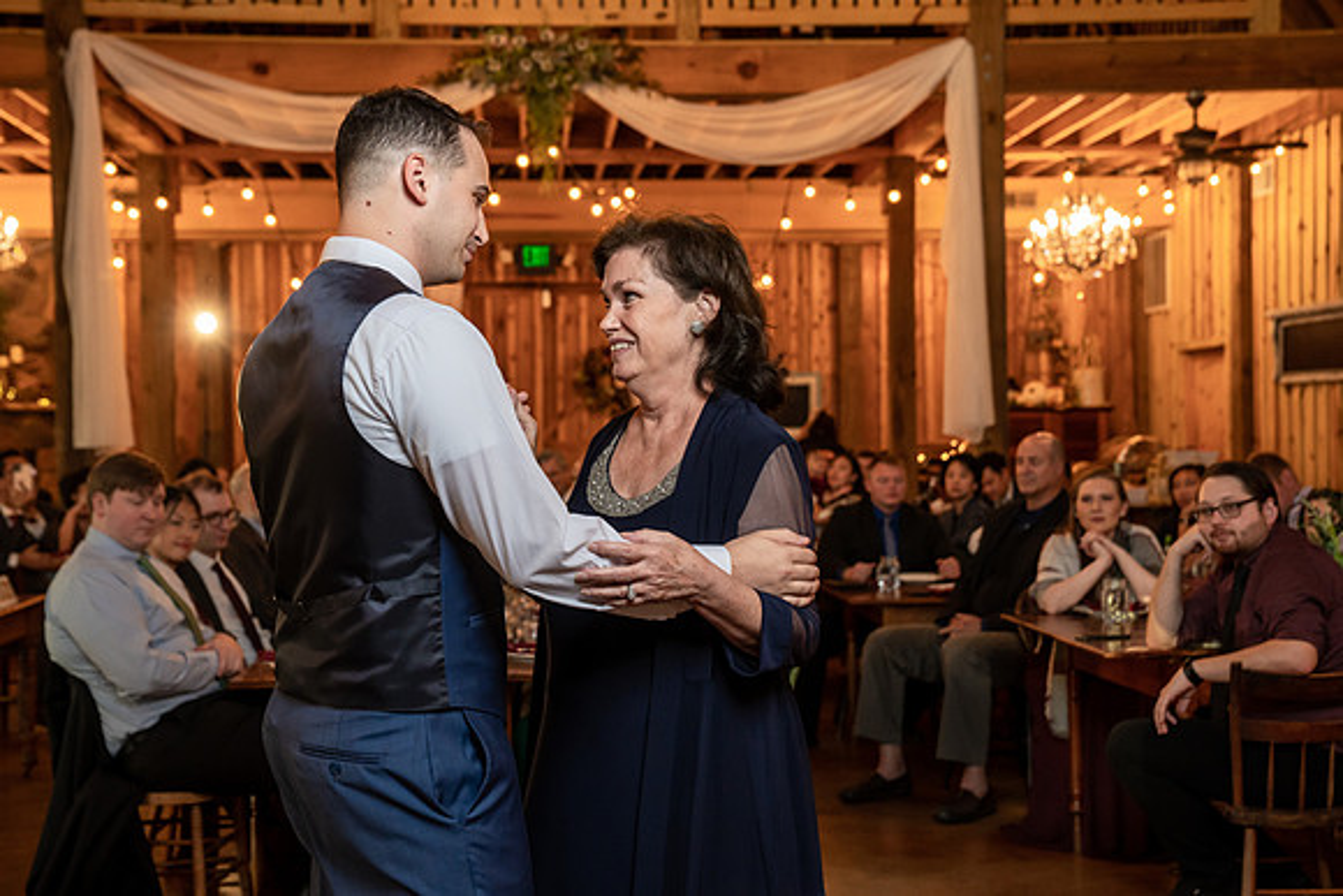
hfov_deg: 39.9
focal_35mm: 50
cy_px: 448
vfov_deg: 27.3
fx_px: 1848
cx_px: 672
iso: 2000
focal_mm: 48
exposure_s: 1/100
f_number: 4
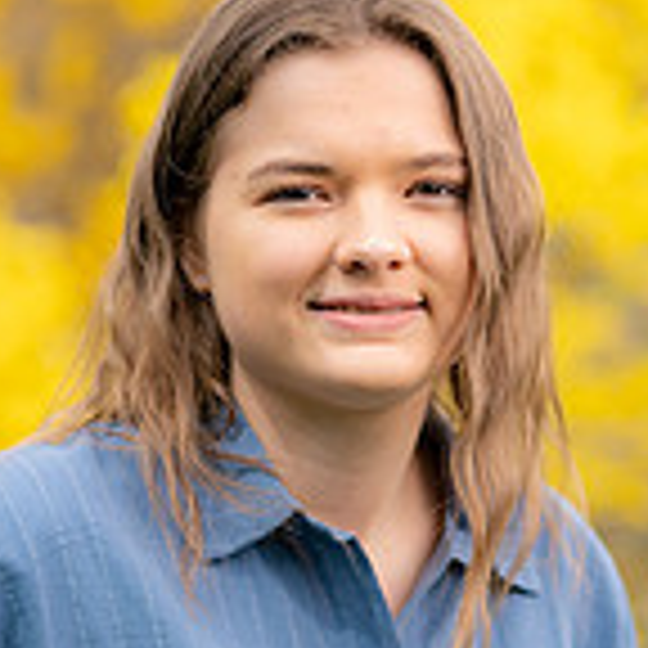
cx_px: 171
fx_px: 4765
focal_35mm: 225
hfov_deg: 7.8
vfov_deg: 7.7
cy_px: 778
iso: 125
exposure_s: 1/1600
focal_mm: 85
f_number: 2
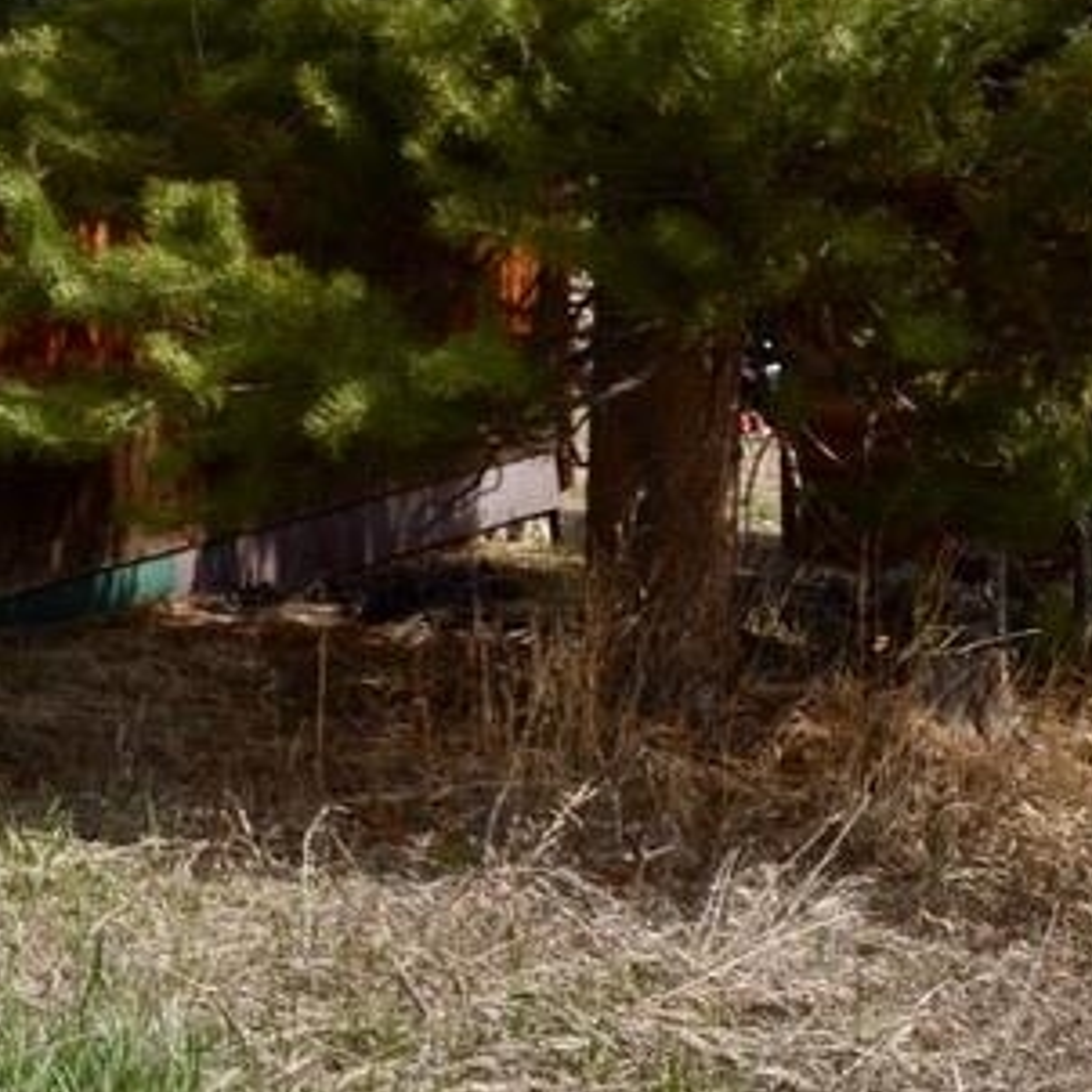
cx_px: -770
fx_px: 3605
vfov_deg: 17.0
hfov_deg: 15.3
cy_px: 94
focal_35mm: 101
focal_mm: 22
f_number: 7.1
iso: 100
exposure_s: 1/200
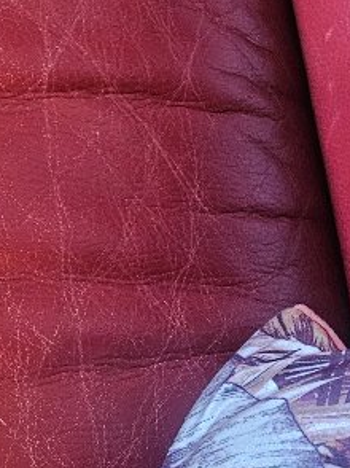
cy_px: 156
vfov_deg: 20.8
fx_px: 1269
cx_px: -298
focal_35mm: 94
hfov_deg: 13.8
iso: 800
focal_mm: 5.4
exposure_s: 1/50
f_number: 1.8
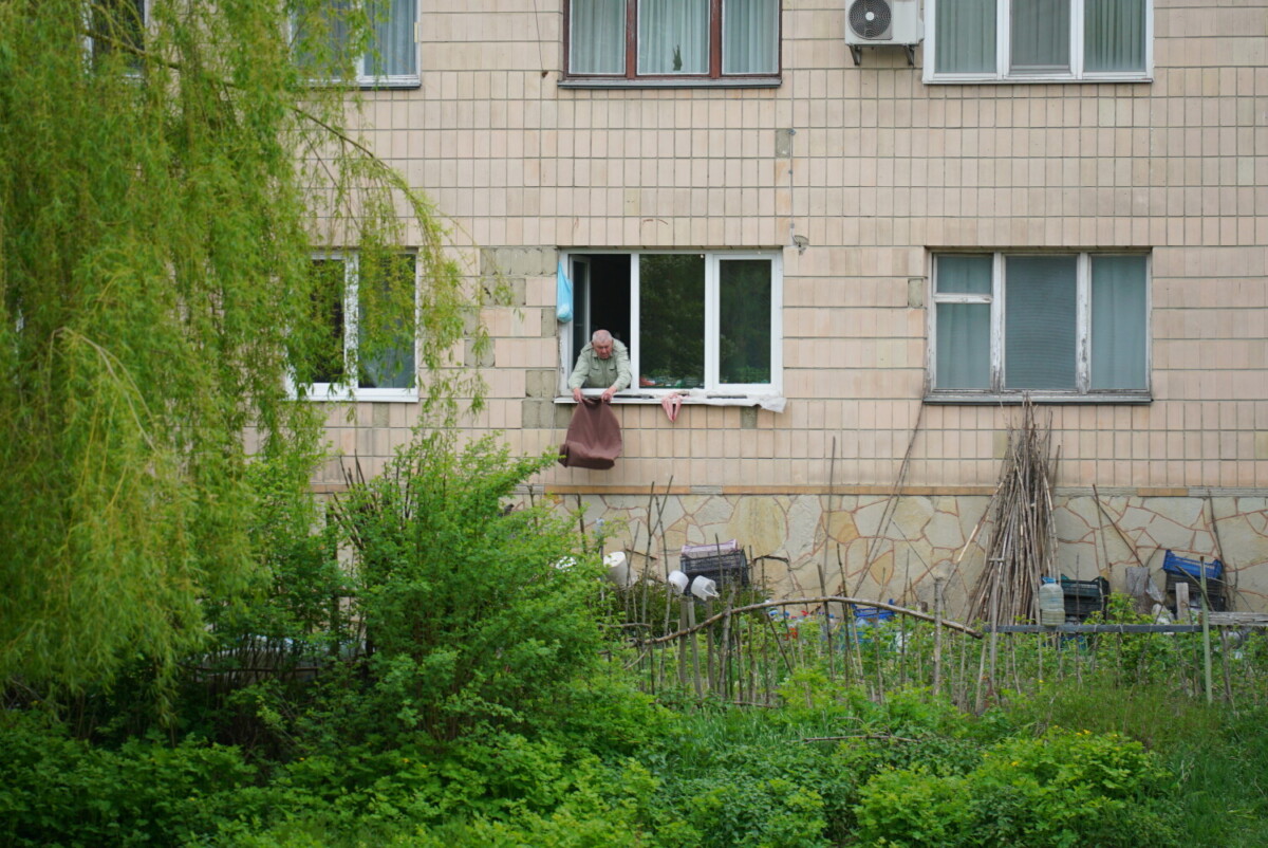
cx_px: 634
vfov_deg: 6.9
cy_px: 424
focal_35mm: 200
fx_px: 7049
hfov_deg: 10.3
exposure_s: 1/250
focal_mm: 200
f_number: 5.6
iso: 250
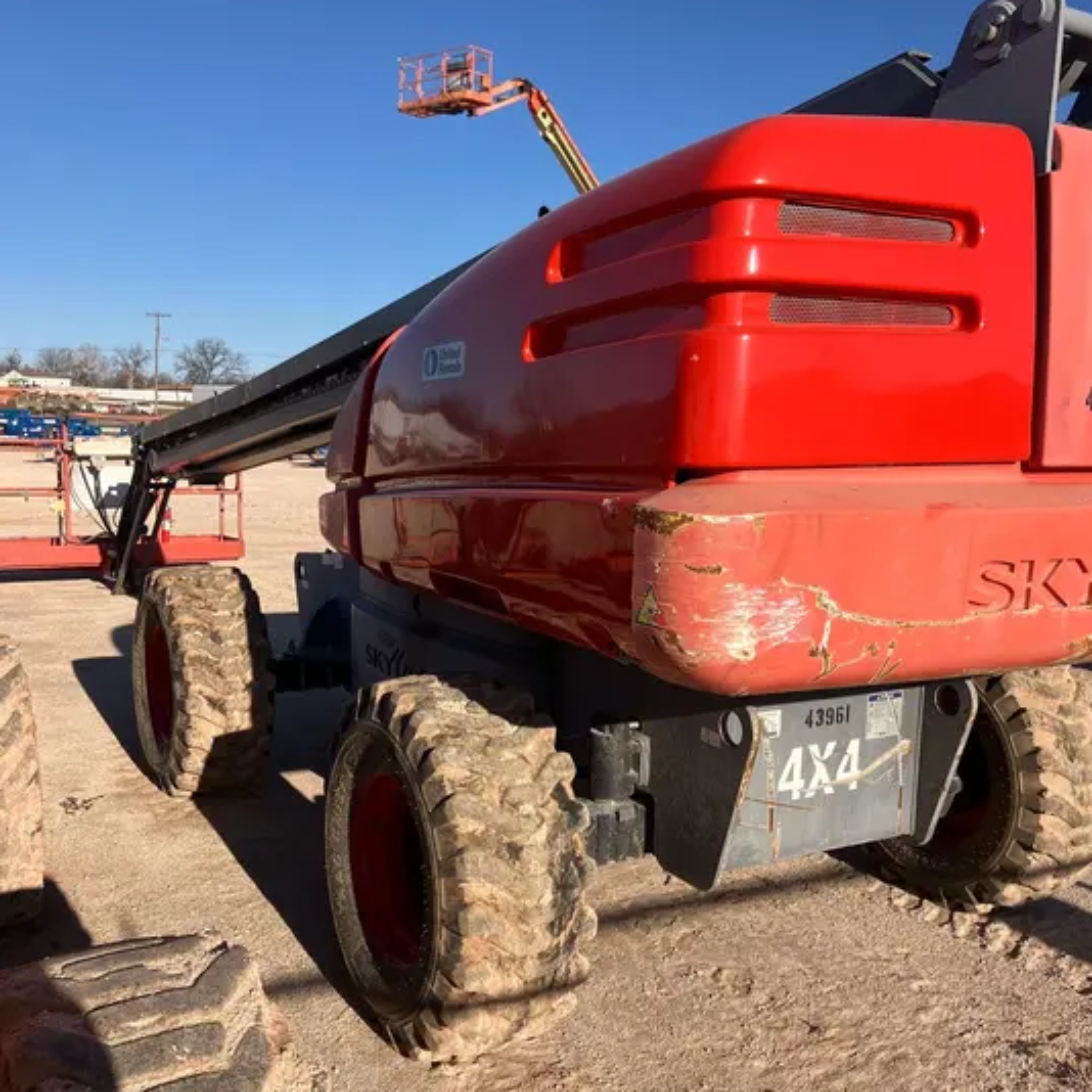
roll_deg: +0.1
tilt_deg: -8.2
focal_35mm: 34
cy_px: 623
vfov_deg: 48.3
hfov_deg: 48.4
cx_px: 560
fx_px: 1213
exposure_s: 1/1946
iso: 32
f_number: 1.8
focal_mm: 3.99
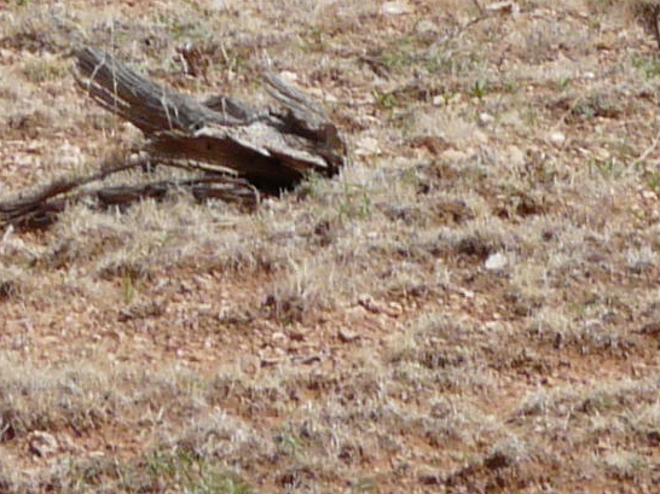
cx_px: 213
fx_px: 22831
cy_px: -339
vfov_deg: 1.2
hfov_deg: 1.7
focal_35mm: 1198
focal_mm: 35.9
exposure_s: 1/500
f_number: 5.6
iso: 100
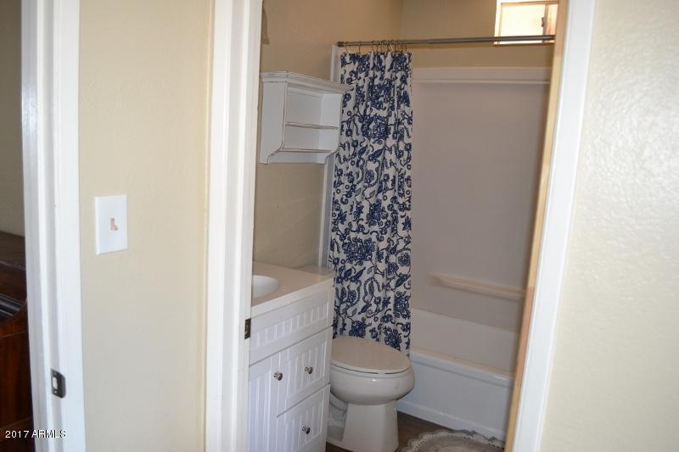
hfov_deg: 67.4
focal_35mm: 27
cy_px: 226
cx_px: 340
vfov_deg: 47.9
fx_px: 509
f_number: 3.5
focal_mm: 18
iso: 900
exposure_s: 1/60
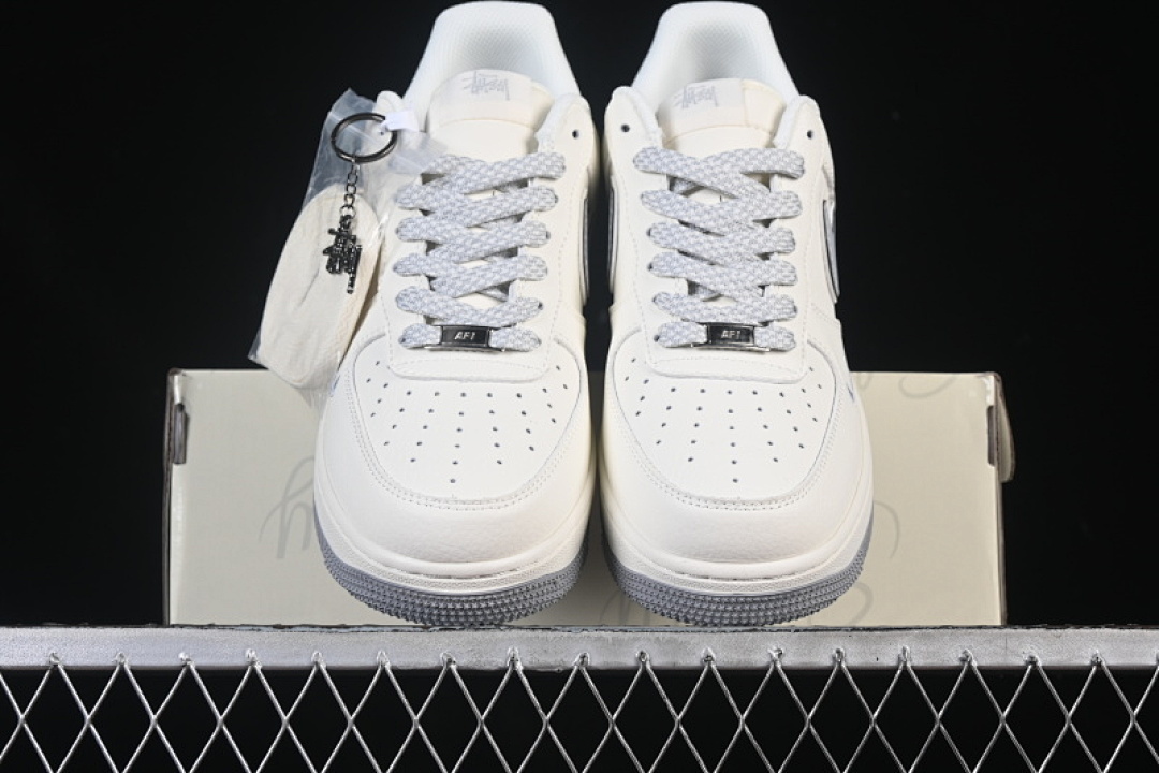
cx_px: 580
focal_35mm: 75
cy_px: 386
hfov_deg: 27.0
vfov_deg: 18.2
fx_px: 2414
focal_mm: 50
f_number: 8
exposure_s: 1/80
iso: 160
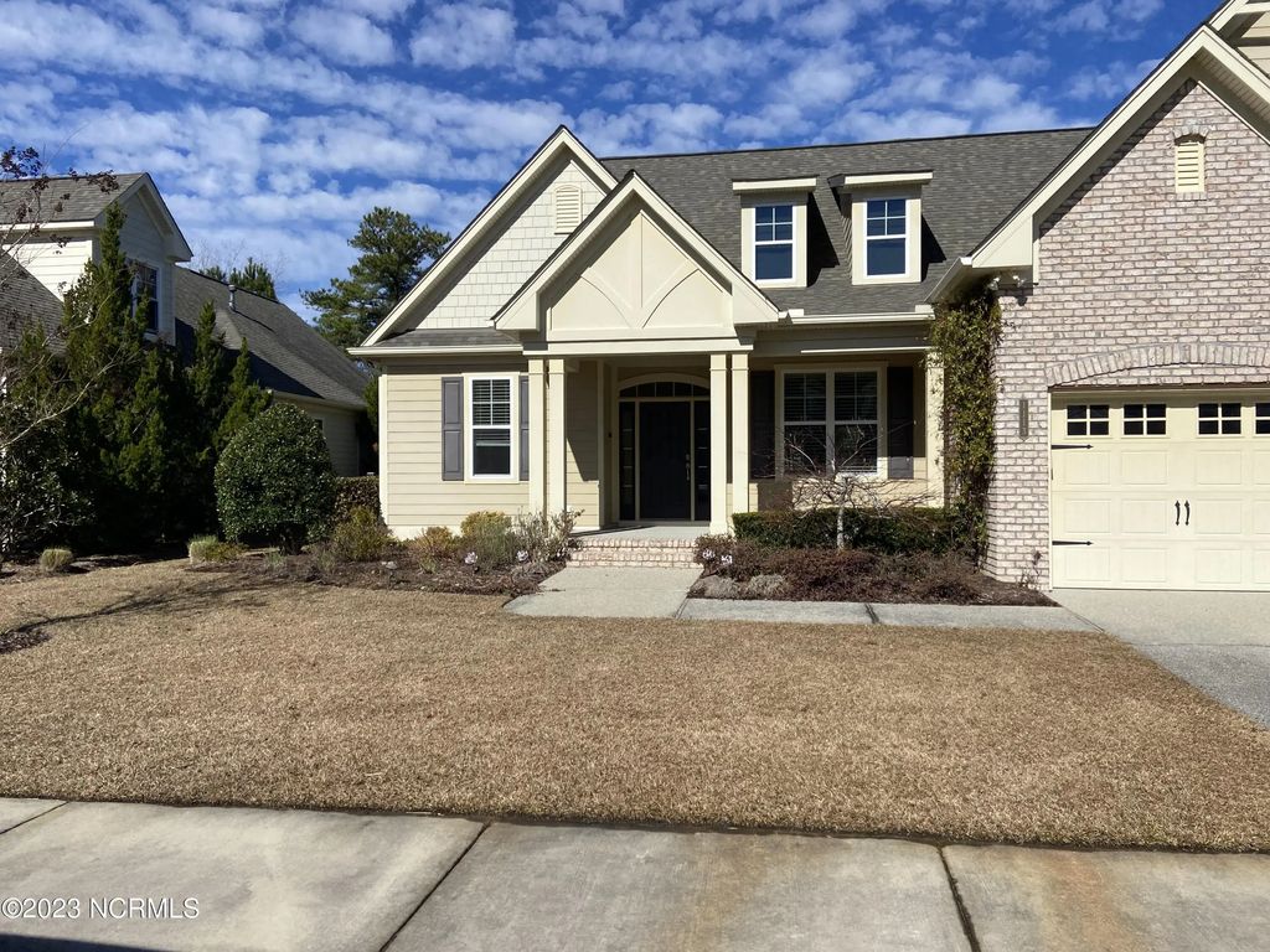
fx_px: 954
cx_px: 635
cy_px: 476
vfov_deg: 53.1
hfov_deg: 67.3
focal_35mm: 26
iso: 32
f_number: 1.8
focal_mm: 4.25
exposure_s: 1/5236
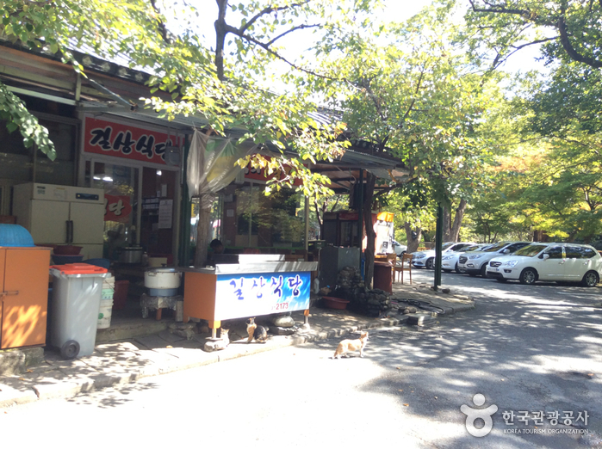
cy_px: 224
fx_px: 573
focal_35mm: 33
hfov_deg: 55.4
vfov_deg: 42.8
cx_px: 301
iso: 32
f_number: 2.4
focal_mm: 3.3
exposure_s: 1/163
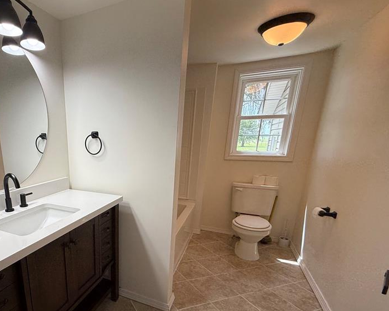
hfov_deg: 75.9
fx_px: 230
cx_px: 109
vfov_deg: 66.7
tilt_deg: -15.7
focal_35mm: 20
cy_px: 201
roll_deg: +0.8
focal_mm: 2.22
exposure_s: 1/168
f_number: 2.2
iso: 50
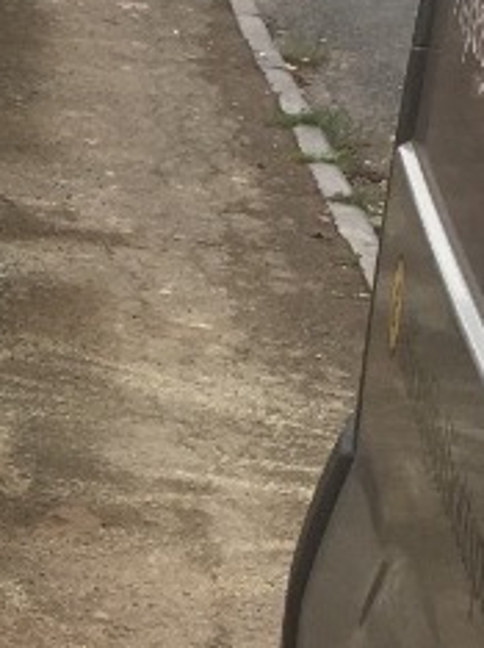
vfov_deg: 13.3
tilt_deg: -14.4
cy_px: 382
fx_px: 2783
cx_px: -506
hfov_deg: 9.3
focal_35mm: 149
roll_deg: -2.3
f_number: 2.2
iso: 25
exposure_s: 1/301
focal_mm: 4.15
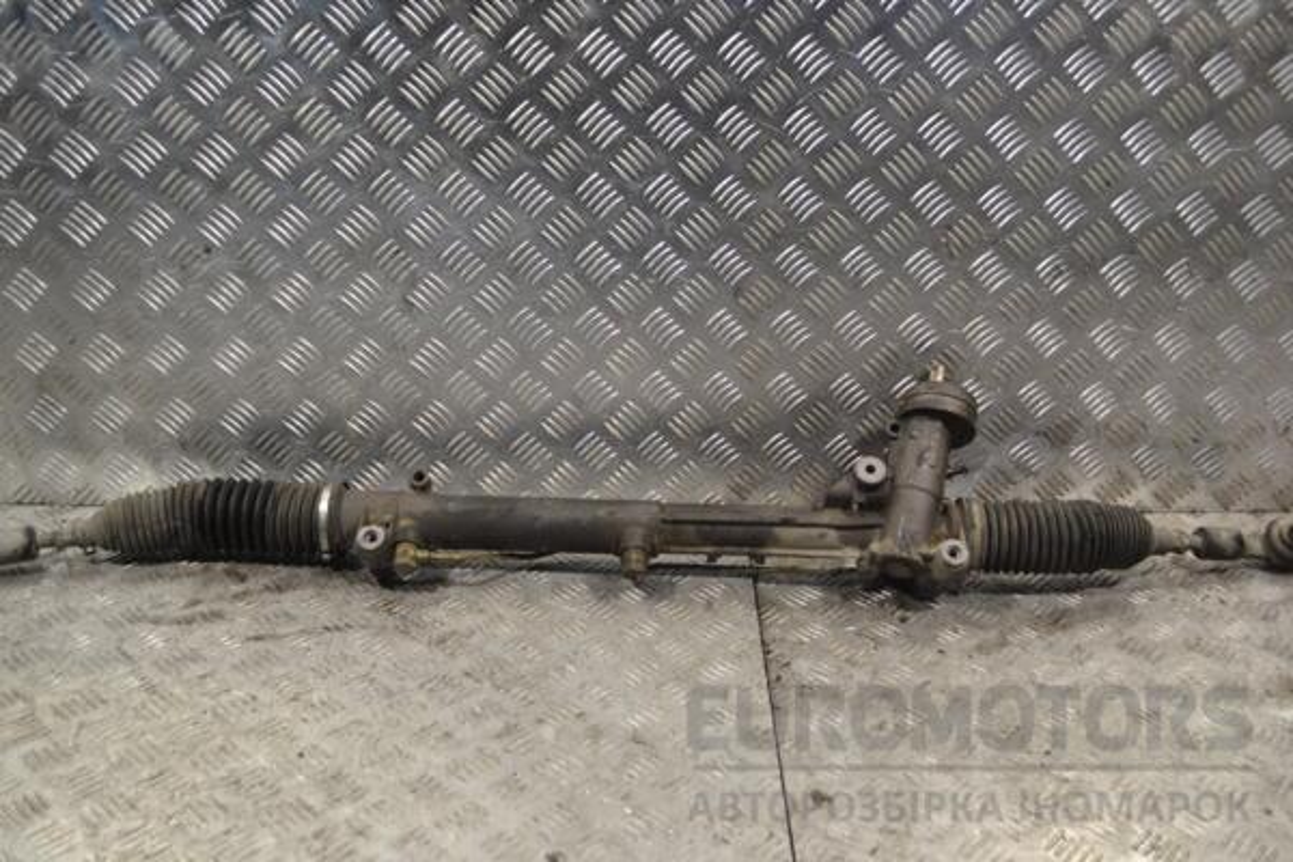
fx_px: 1401
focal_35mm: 39
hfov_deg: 49.6
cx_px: 646
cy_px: 431
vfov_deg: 34.2
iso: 400
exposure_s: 1/100
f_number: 5
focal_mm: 26
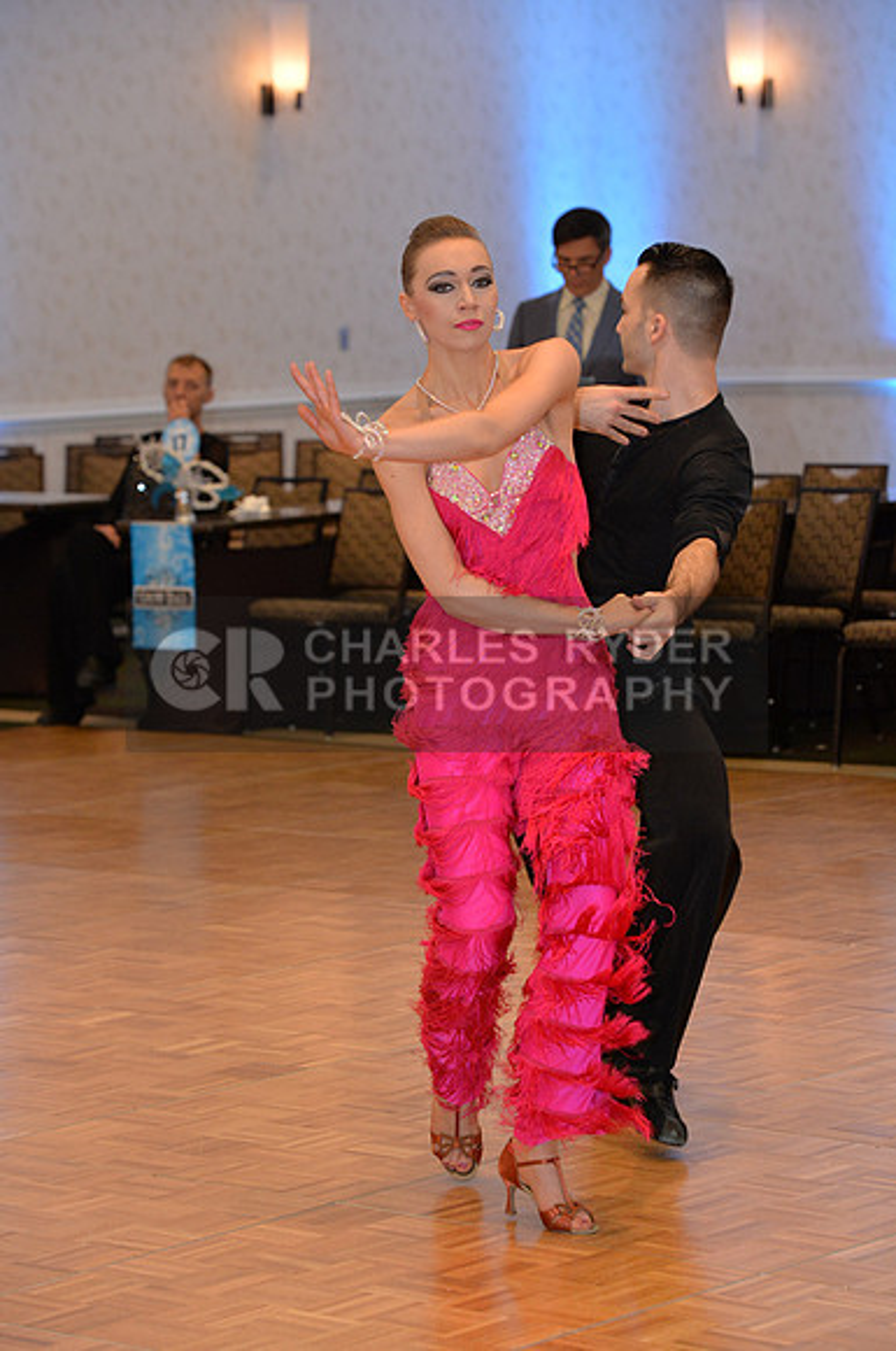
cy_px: 676
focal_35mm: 125
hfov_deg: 10.9
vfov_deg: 16.4
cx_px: 448
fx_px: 4680
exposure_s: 1/250
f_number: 5.6
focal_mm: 125
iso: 2500
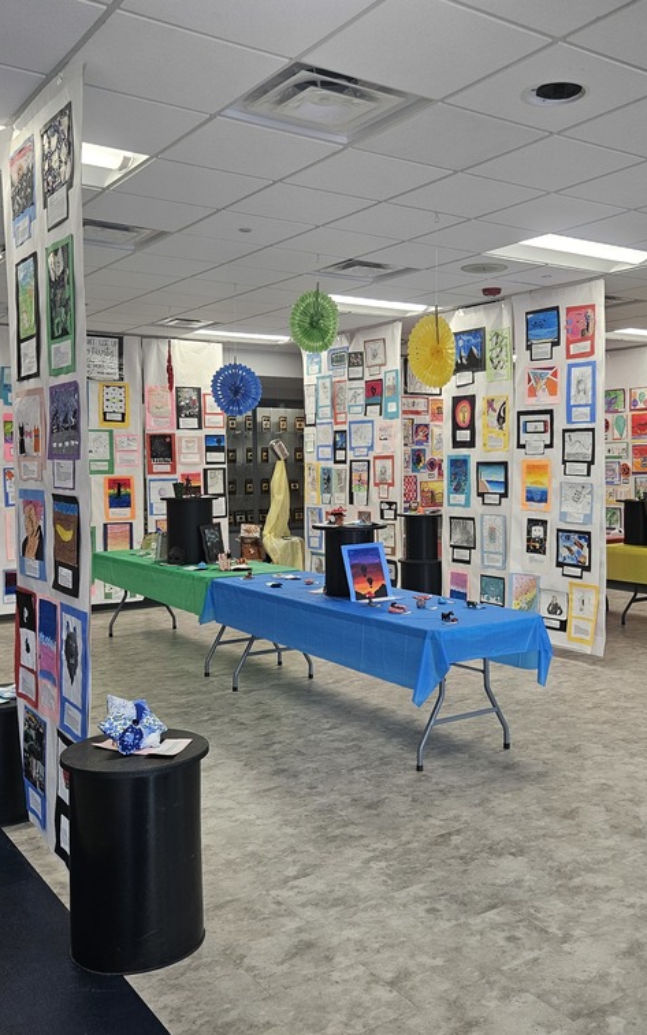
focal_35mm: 33
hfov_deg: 38.1
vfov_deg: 58.1
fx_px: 931
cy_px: 514
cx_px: 391
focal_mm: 5.4
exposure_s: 1/120
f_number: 1.8
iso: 80
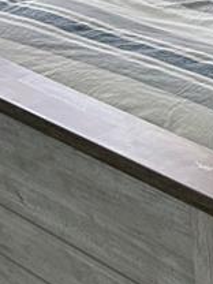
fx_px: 1231
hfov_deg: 9.1
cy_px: -147
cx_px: 472
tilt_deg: -14.7
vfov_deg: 12.5
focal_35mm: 150
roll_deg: +1.1
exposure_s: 1/121
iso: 80
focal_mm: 5.7
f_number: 1.5
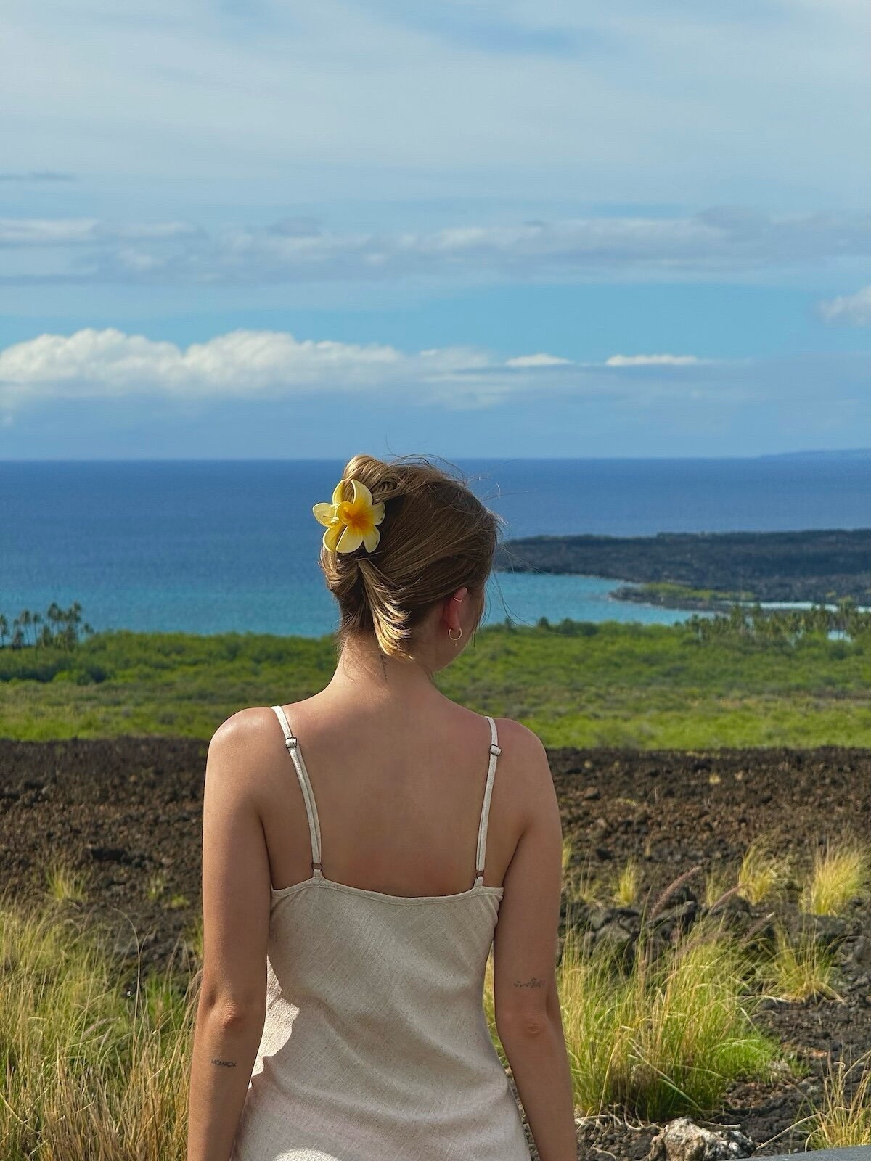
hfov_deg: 12.3
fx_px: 4026
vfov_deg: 16.4
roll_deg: +1.1
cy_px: 580
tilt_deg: -0.8
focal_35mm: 120
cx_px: 436
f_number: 2.8
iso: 50
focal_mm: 15.66
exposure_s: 1/1969
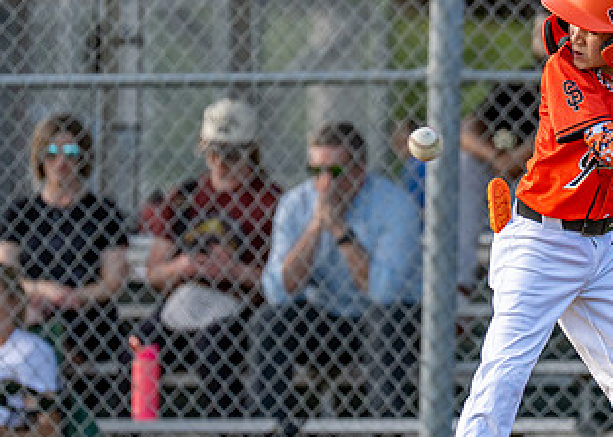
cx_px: 606
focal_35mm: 711
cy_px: 128
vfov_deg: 2.0
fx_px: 12368
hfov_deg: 2.8
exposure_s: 1/2000
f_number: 2.8
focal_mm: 200
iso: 500
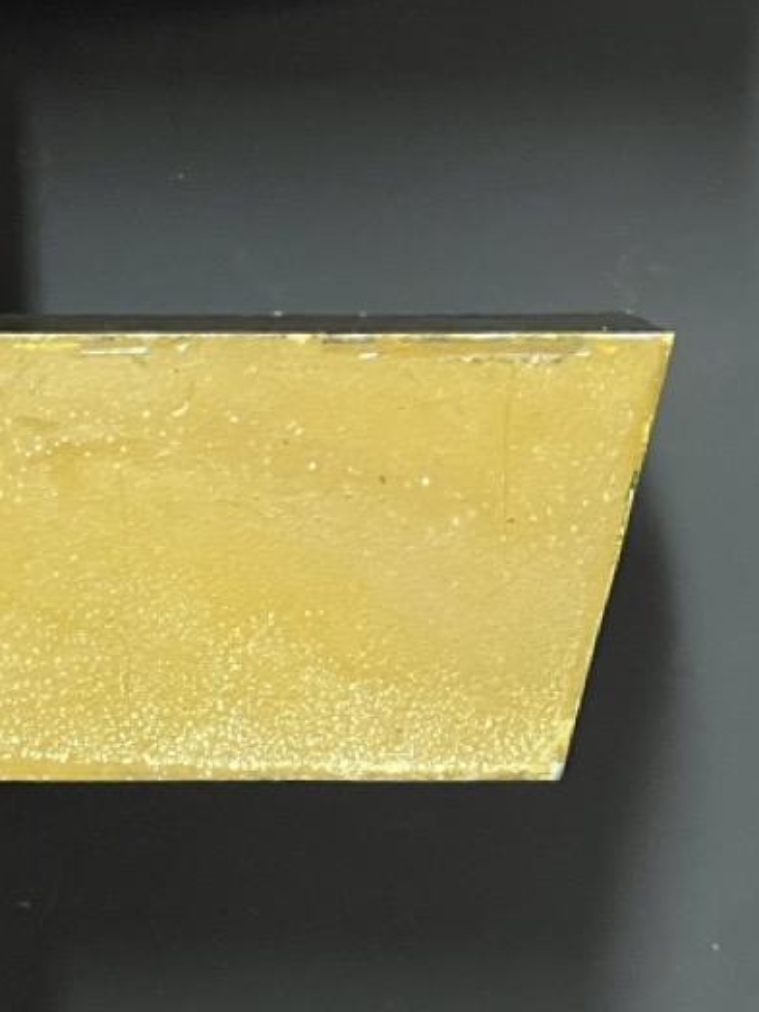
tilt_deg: -27.0
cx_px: 58
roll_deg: +1.2
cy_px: 518
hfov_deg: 7.9
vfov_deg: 10.5
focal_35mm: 188
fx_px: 5496
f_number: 2.8
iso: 640
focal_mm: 9
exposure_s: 1/34
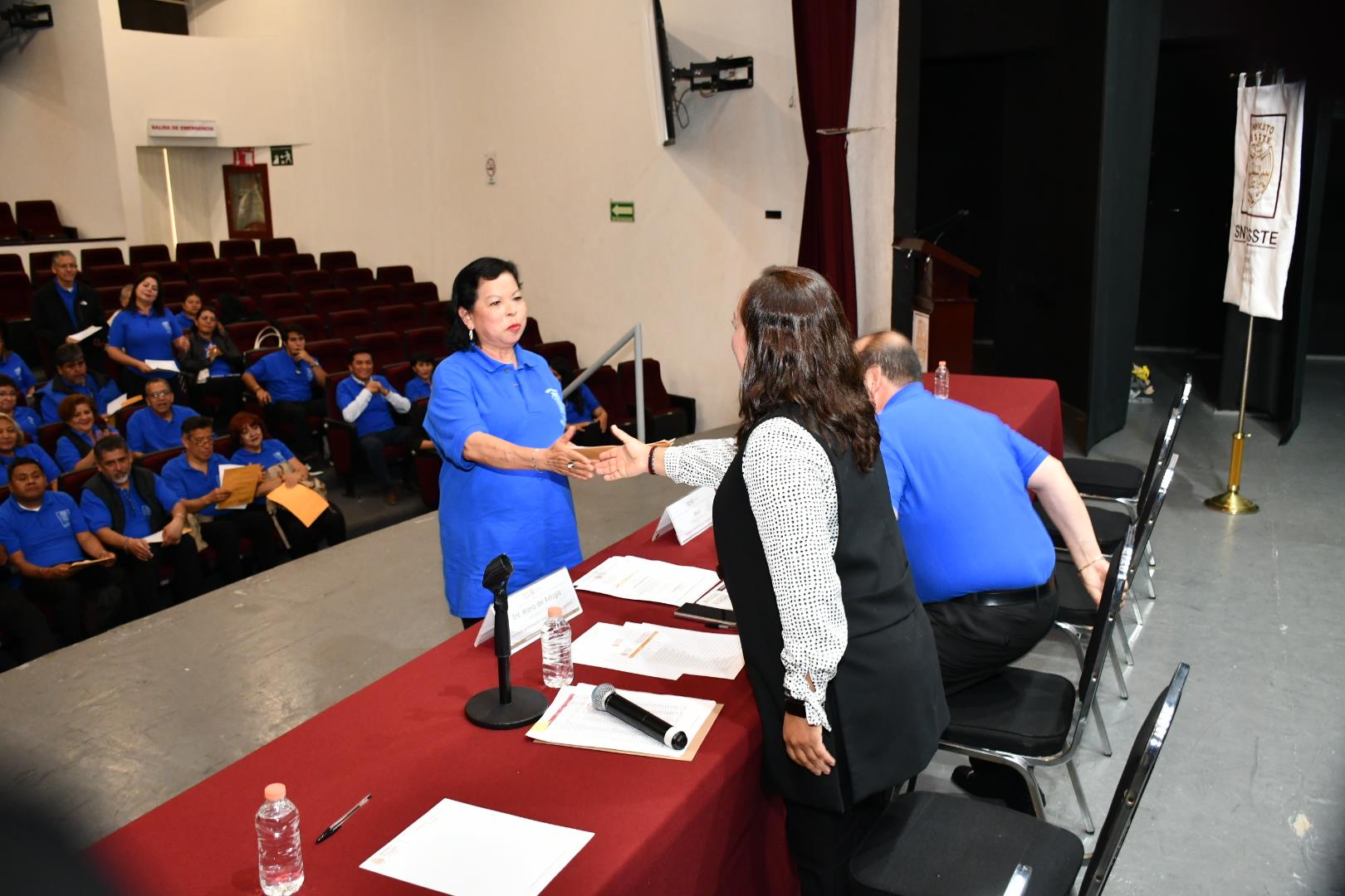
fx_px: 1121
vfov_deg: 43.6
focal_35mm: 30
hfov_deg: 61.9
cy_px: 448
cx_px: 672
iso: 1400
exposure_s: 1/60
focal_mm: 20
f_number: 4
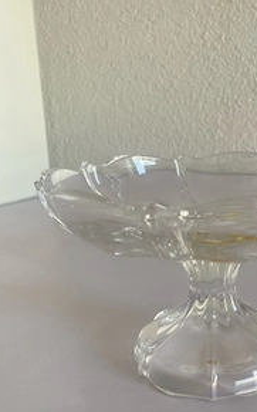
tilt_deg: -16.1
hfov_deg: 32.6
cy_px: 249
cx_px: 207
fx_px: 426
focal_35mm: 38
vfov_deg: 51.2
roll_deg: -0.2
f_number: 1.8
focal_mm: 4.25
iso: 100
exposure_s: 1/121
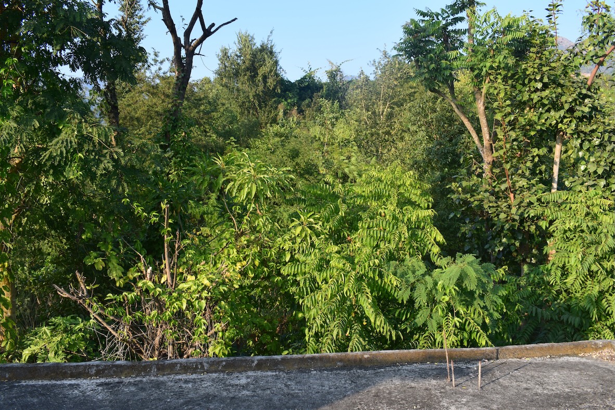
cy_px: 205
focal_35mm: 32
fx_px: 538
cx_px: 308
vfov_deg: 41.7
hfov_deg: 59.5
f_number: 10
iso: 400
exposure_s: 1/200
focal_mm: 21
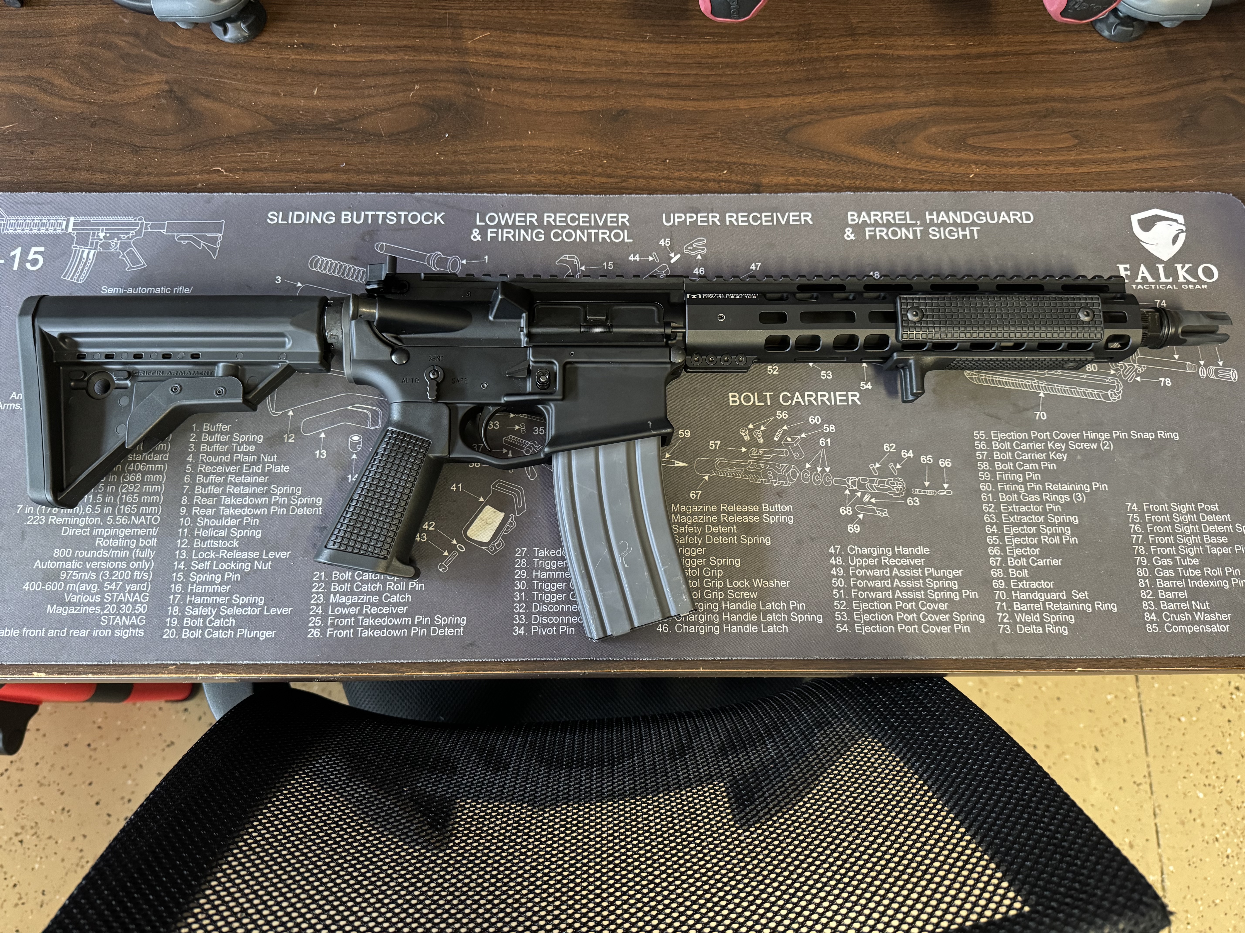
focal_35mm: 24
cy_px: 466
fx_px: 863
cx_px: 622
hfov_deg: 71.6
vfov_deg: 56.8
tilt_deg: -74.7
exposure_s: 1/40
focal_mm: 6.76
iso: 640
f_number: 1.78
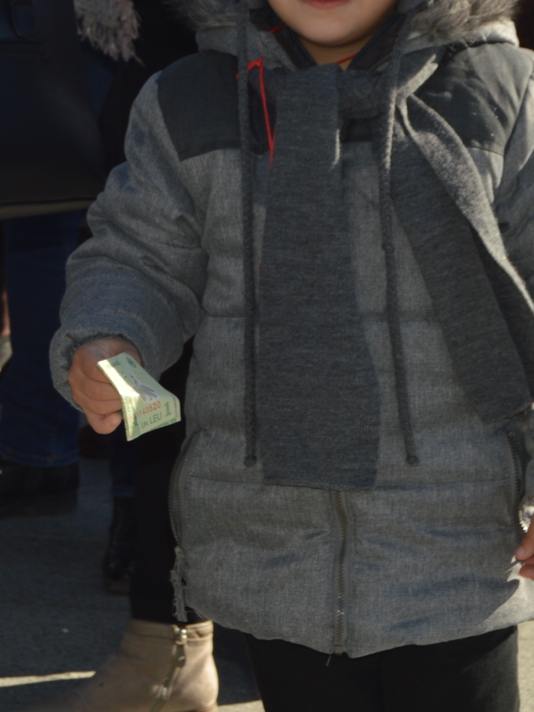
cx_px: -84
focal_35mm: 147
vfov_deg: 13.4
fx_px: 3023
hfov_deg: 10.0
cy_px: 173
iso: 100
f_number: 8
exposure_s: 1/200
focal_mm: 42
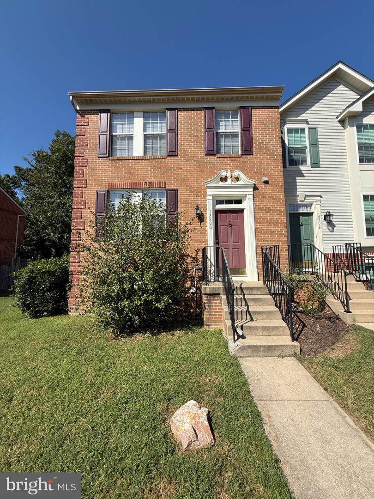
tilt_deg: +5.7
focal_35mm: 14
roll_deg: -0.3
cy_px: 250
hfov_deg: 85.7
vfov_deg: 102.1
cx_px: 187
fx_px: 202
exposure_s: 1/1961
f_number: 2.2
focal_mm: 2.22
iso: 50
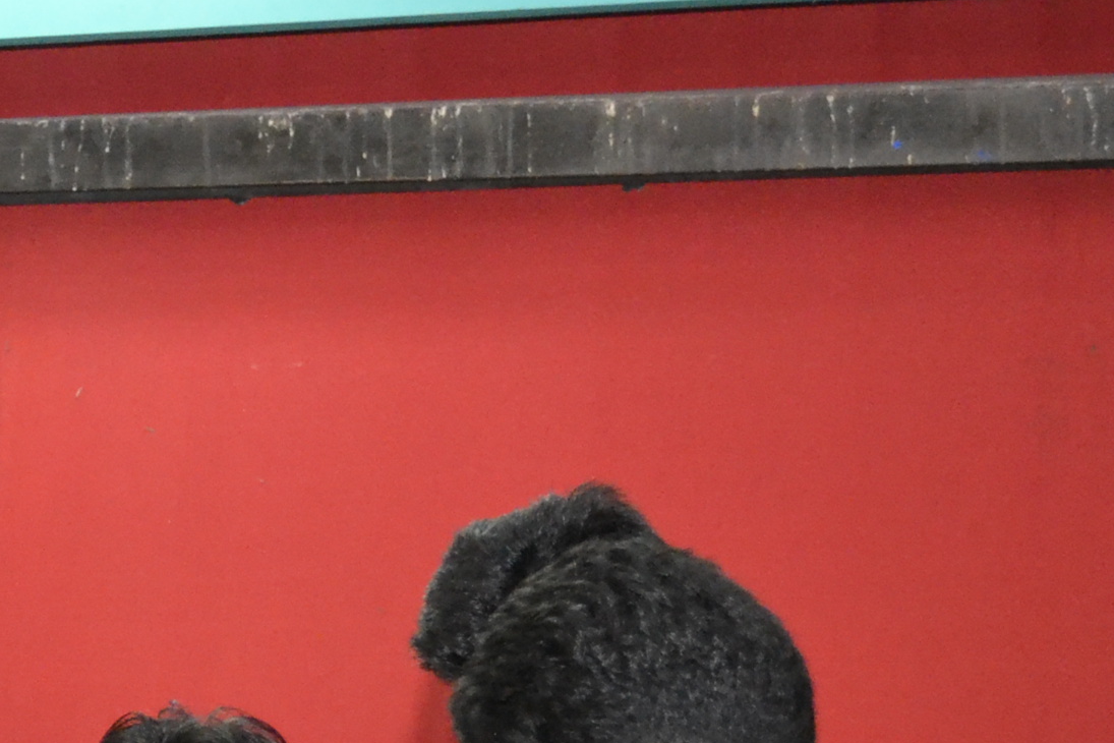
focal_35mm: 161
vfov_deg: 8.4
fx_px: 4982
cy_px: 992
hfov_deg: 12.4
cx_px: -244
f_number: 5
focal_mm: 34
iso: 3200
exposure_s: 1/60
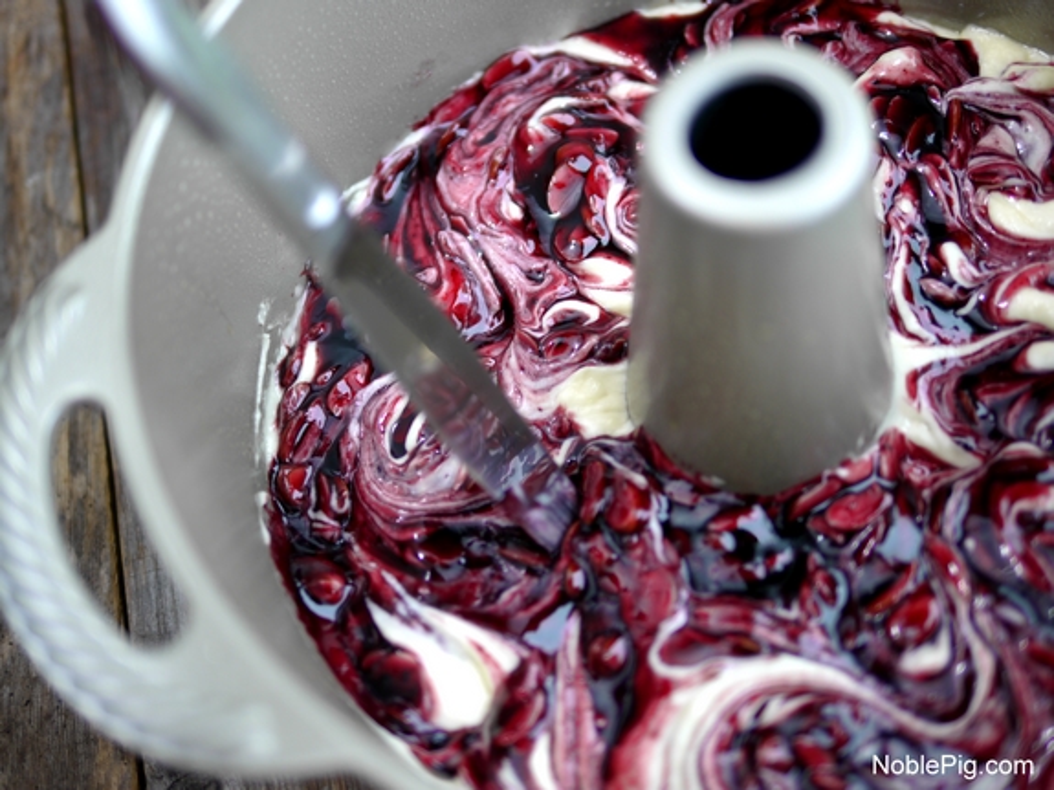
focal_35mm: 50
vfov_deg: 29.1
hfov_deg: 38.2
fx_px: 1522
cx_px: 527
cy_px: 395
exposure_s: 1/125
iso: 100
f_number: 1.4
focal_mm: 25
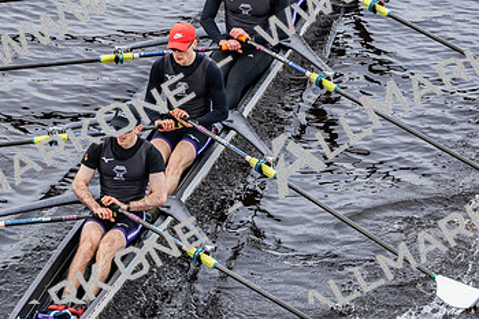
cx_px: 155
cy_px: 69
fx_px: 4282
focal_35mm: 322
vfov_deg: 4.3
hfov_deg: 6.4
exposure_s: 1/2000
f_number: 2.8
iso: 500
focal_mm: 194
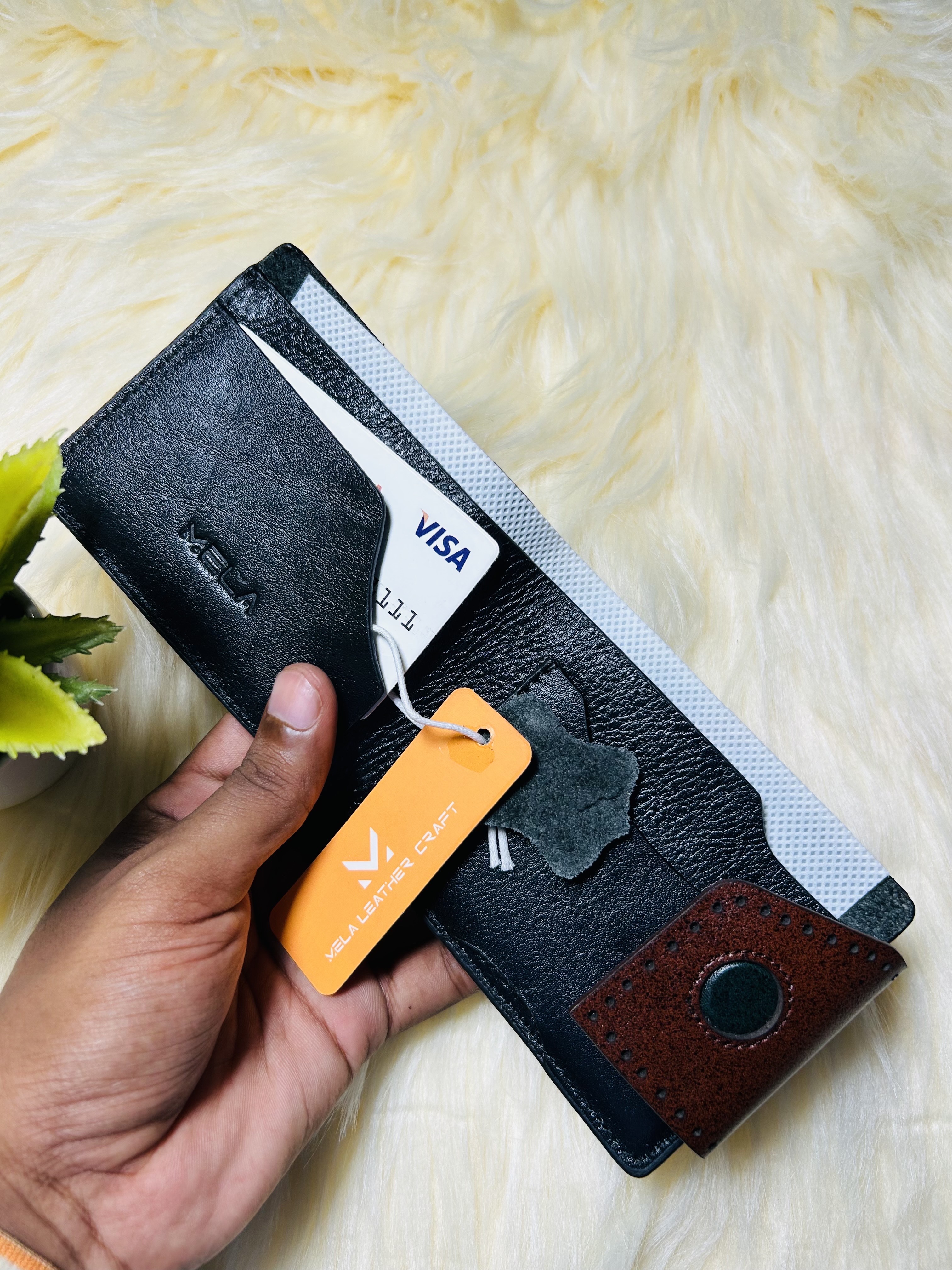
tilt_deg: -76.2
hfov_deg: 53.1
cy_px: 635
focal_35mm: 26
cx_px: 476
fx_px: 953
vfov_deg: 67.3
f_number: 1.5
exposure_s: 1/277
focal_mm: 5.7
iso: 40
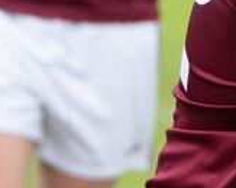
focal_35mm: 1244
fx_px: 8679
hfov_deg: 1.6
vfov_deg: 1.2
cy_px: 85
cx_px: 517
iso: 1400
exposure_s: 1/1000
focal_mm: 180
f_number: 5.6
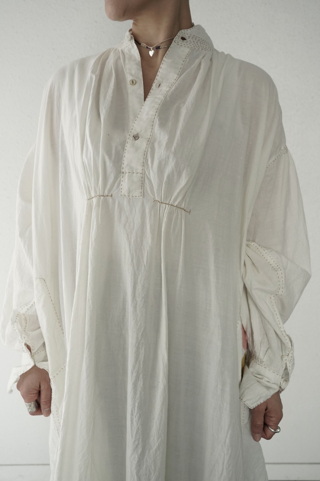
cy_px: 240
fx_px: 427
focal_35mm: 32
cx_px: 160
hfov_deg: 41.0
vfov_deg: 58.8
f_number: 6.3
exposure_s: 1/200
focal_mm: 32
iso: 4000
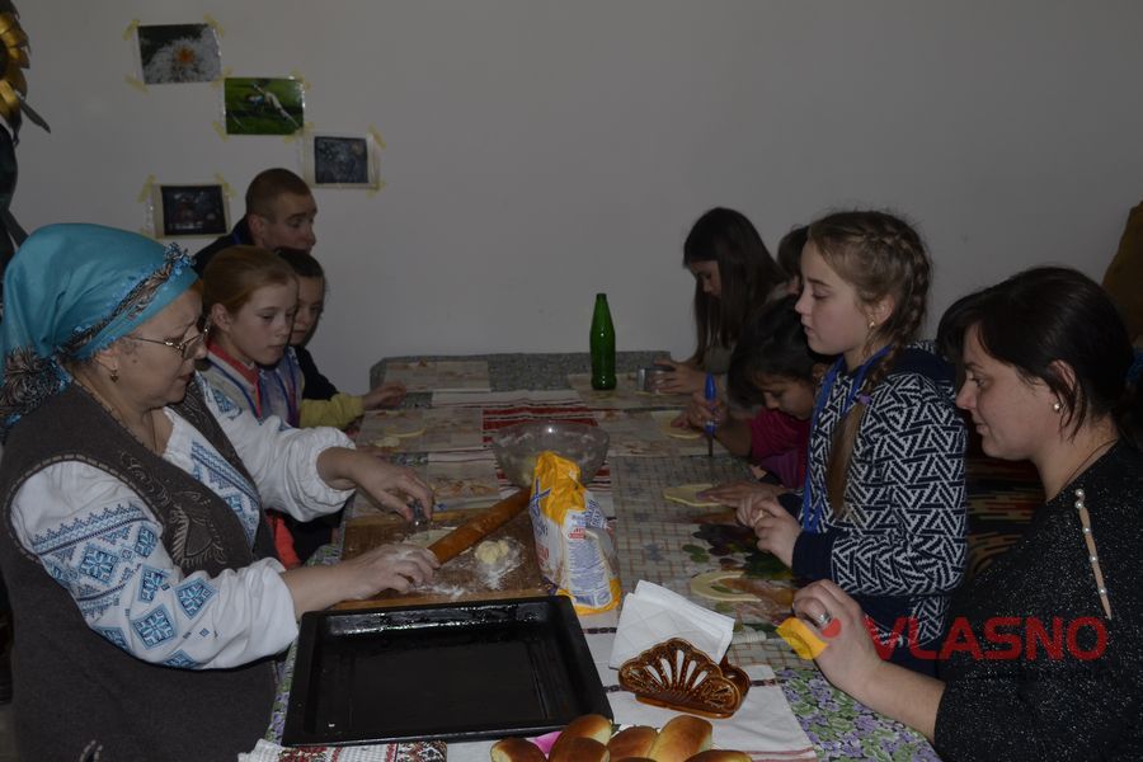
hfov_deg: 49.6
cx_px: 572
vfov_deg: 34.2
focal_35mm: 39
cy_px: 381
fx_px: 1238
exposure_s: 1/125
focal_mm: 26
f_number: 5.6
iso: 200
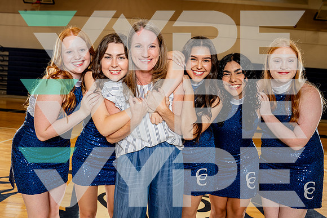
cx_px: 159
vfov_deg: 42.1
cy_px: 107
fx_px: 283
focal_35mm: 31
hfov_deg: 60.0
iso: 320
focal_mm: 28
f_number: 4
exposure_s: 1/250
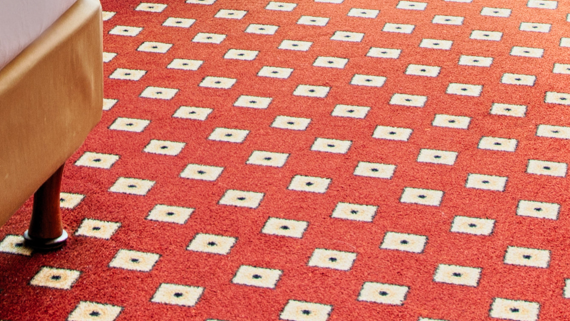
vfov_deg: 9.0
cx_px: 169
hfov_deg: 17.8
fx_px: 1814
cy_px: -464
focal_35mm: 120
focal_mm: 21
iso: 100
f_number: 8
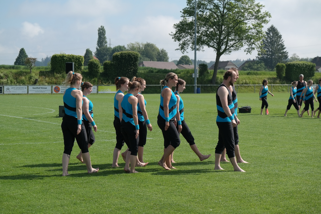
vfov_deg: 17.7
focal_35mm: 77
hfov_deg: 26.3
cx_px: 160
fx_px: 686
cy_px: 107
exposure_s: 1/400
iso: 100
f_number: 6.3
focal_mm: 50
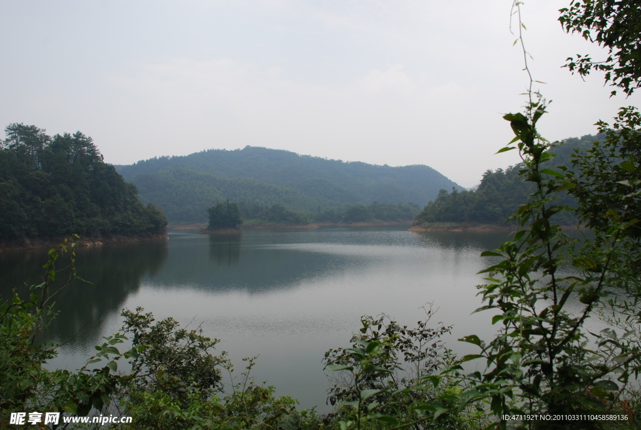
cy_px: 215
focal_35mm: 30
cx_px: 320
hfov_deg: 61.8
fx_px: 535
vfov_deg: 43.8
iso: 100
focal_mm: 20
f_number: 8
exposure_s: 1/250
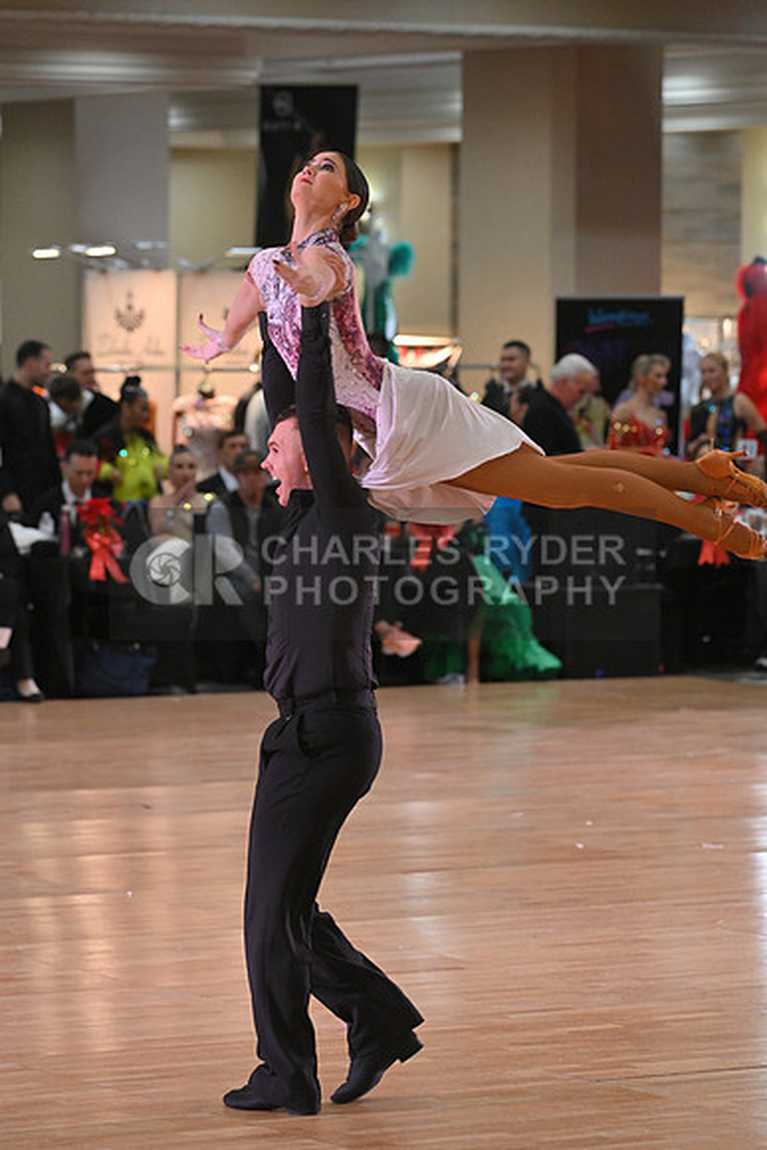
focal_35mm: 165
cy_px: 575
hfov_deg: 8.3
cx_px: 384
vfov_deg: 12.4
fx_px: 5270
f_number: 5.6
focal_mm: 165
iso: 3200
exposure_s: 1/400
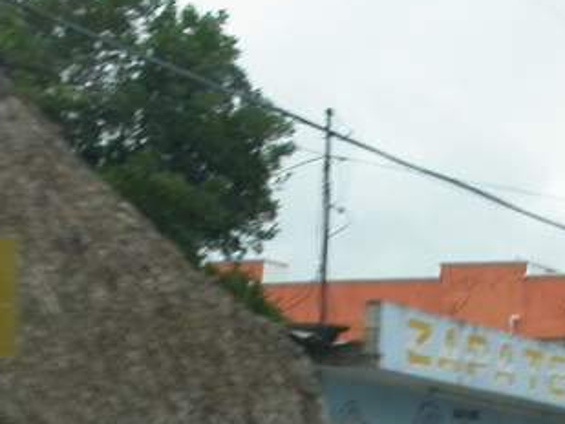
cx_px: 439
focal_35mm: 126
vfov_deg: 11.6
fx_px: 2057
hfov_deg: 15.5
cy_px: 473
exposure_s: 1/63.4
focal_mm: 7.85
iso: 100
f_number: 3.3
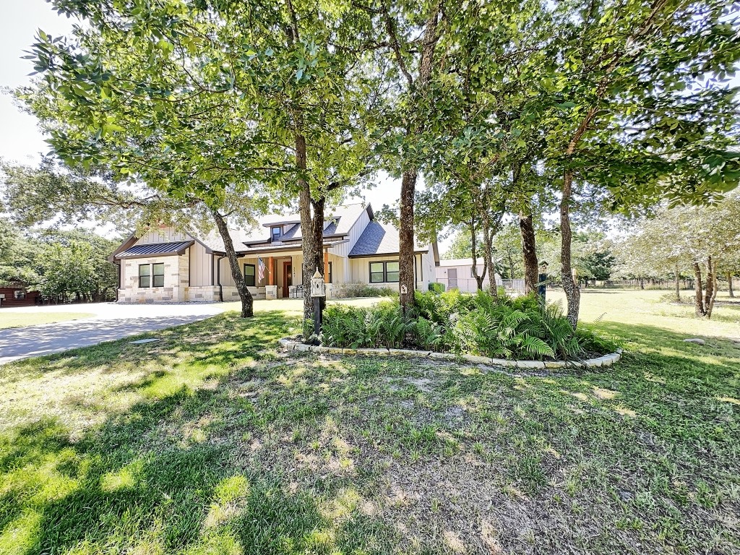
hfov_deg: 102.1
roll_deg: +1.4
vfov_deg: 85.7
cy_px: 278
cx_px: 370
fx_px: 299
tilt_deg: +2.7
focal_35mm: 14
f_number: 2.2
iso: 64
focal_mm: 2.2
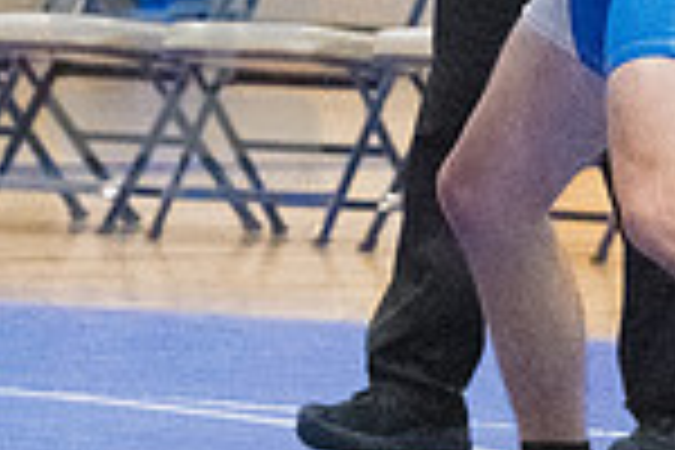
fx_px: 10274
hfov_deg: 3.8
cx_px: 184
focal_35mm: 548
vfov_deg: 2.5
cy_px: 36
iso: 10000
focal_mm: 95
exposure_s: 1/1600
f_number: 4.5
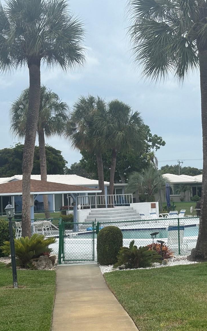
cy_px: 165
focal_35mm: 76
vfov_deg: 27.1
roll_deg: +2.3
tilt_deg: +1.7
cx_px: 167
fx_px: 686
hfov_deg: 17.0
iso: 32
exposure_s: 1/3831
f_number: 1.6
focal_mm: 5.96
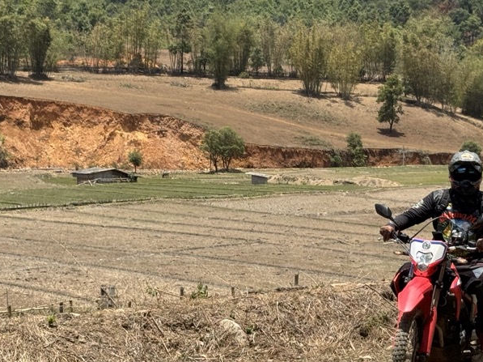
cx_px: 267
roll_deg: -0.2
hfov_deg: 19.1
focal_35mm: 103
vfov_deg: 14.3
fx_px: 1436
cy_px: 168
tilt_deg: -3.7
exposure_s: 1/4310
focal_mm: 6.76
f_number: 1.78
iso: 64
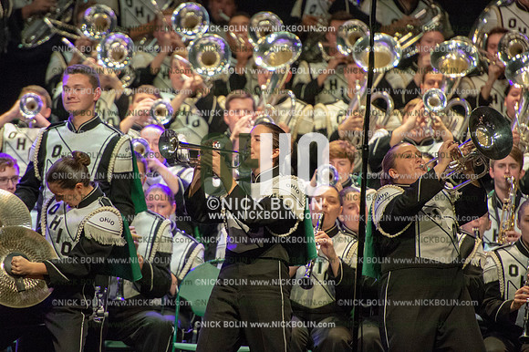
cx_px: 264
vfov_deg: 3.4
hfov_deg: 5.2
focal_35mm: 400
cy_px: 176
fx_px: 5874
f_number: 5.6
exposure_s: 1/320
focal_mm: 400
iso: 8000
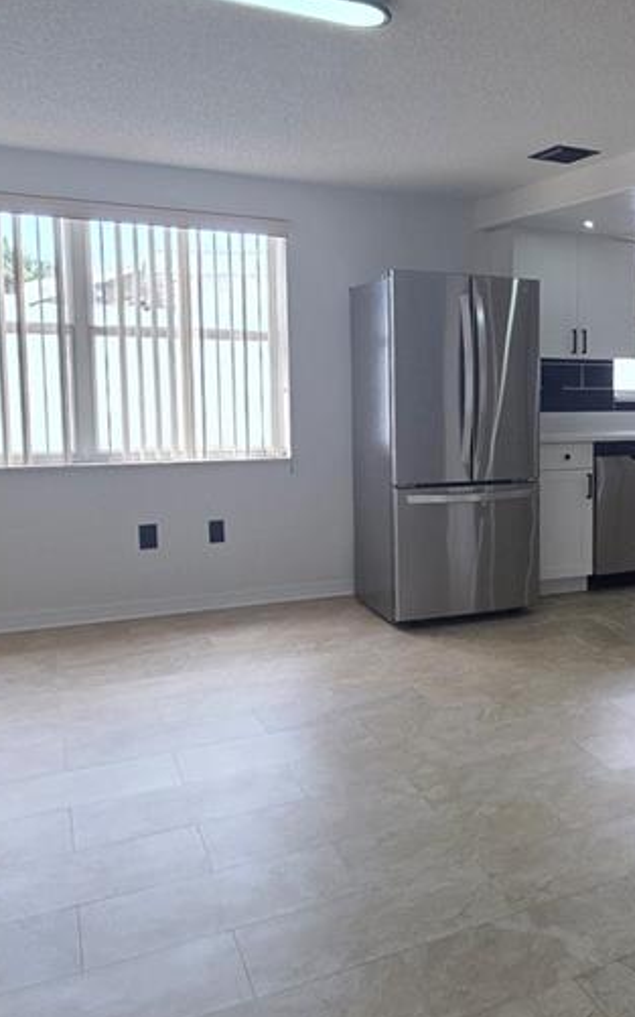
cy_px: 461
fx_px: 914
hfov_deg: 33.5
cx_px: 694
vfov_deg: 58.0
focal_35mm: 33
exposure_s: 1/120
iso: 80
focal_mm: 2.2
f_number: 1.9
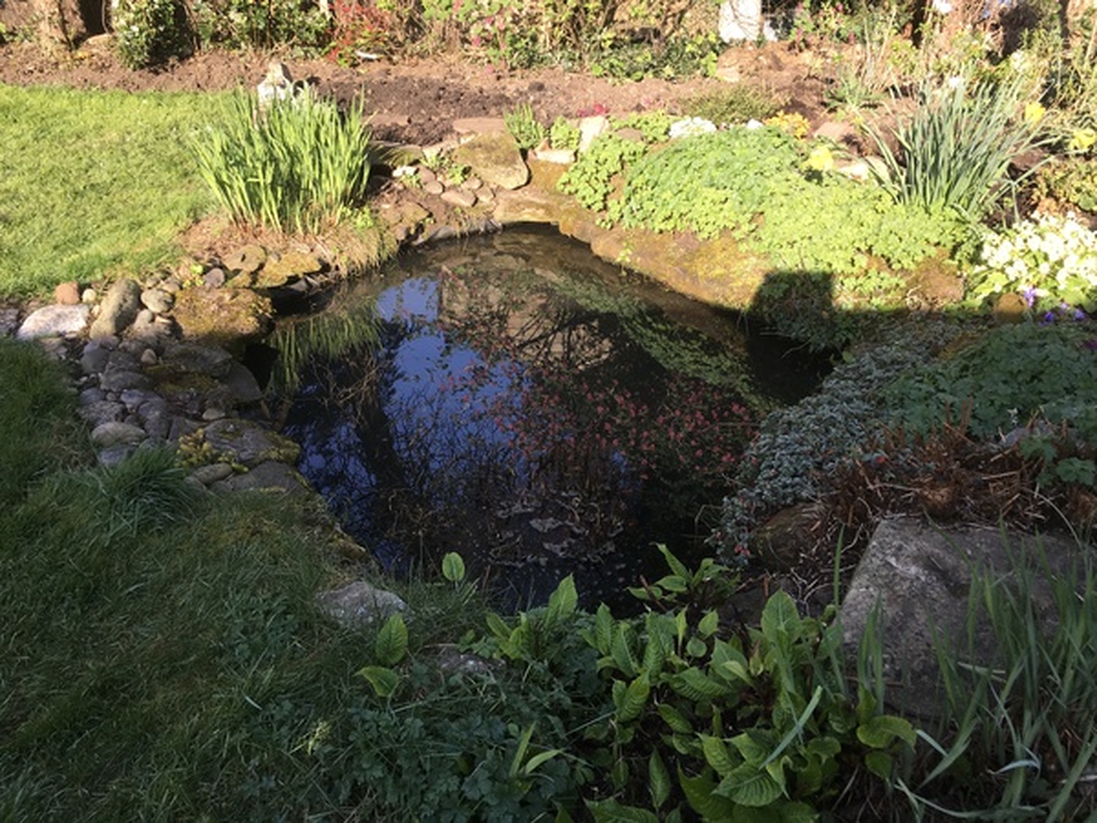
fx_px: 919
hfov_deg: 61.7
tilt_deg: -27.5
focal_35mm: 29
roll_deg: -1.5
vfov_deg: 48.2
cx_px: 548
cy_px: 412
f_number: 2.2
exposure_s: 1/361
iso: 25
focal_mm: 4.15
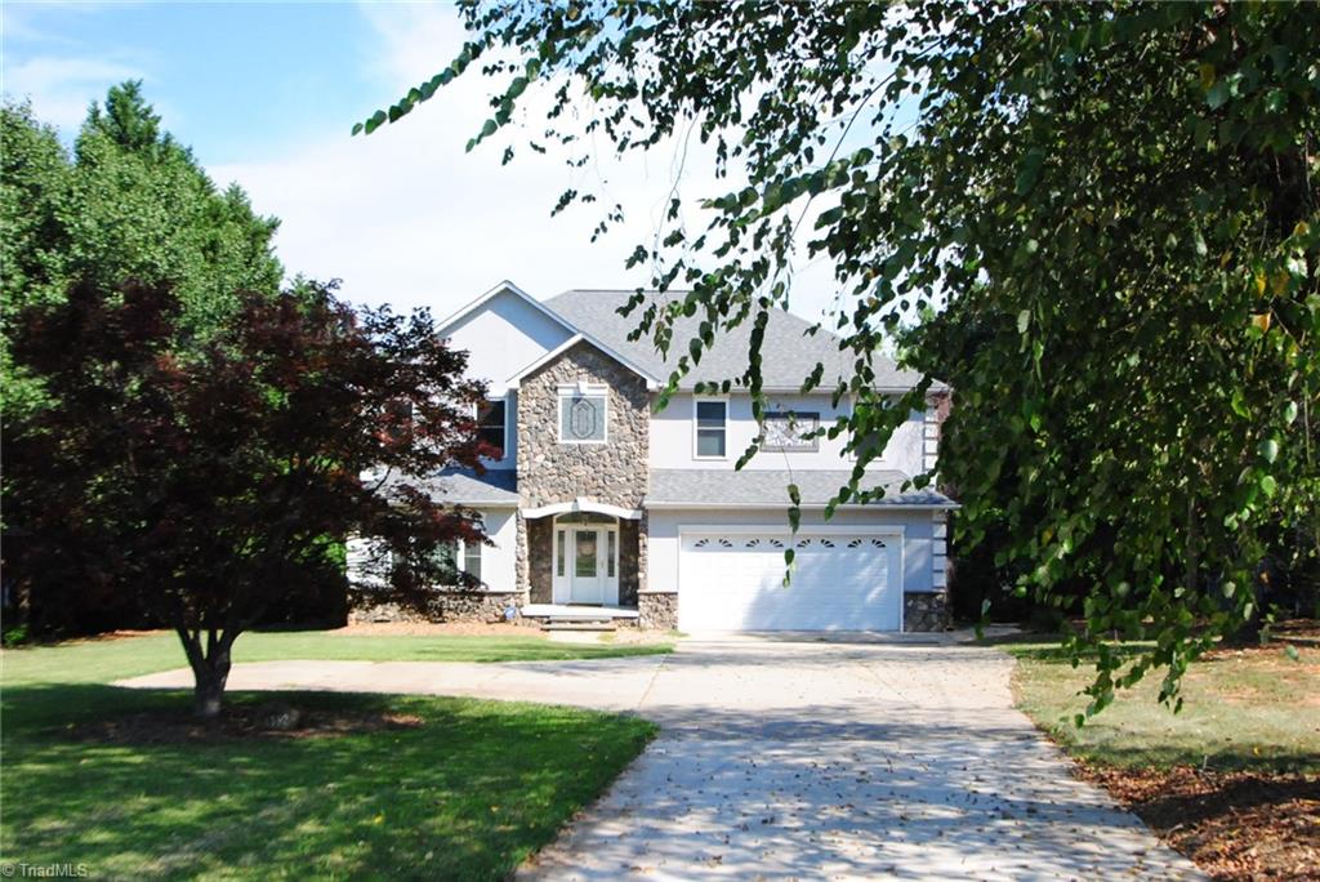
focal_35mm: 36
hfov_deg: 53.1
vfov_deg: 36.9
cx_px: 660
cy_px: 441
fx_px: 1321
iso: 1100
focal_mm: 24
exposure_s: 1/4000
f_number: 4.5
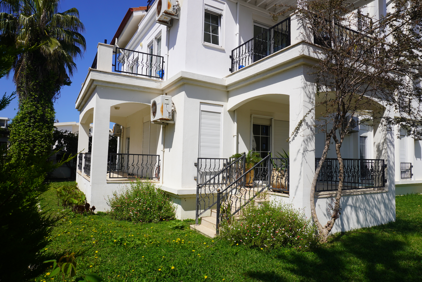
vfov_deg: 53.1
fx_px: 281
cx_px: 211
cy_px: 141
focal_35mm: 24
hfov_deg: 73.7
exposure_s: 1/320
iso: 100
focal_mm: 16
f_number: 10
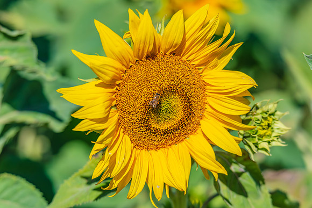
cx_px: 156
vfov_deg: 3.9
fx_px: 3034
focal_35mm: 350
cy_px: 104
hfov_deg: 5.9
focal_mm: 350
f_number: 6
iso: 800
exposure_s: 1/6400
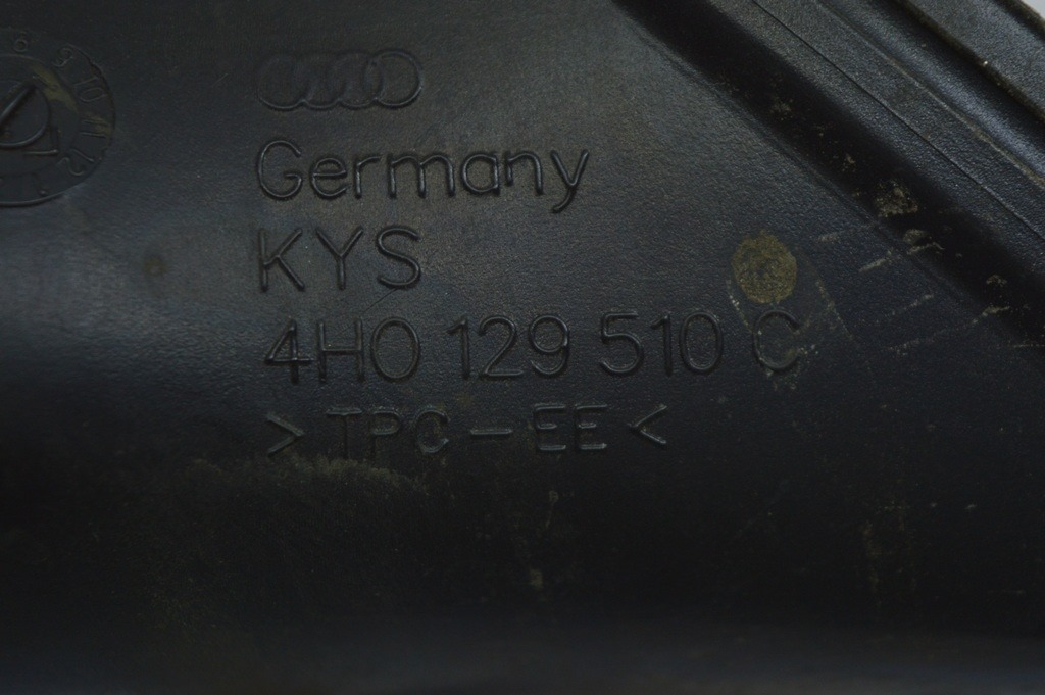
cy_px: 348
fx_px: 2393
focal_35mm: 82
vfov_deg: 16.5
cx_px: 522
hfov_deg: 24.6
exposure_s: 1/80
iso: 400
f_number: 5.6
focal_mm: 55
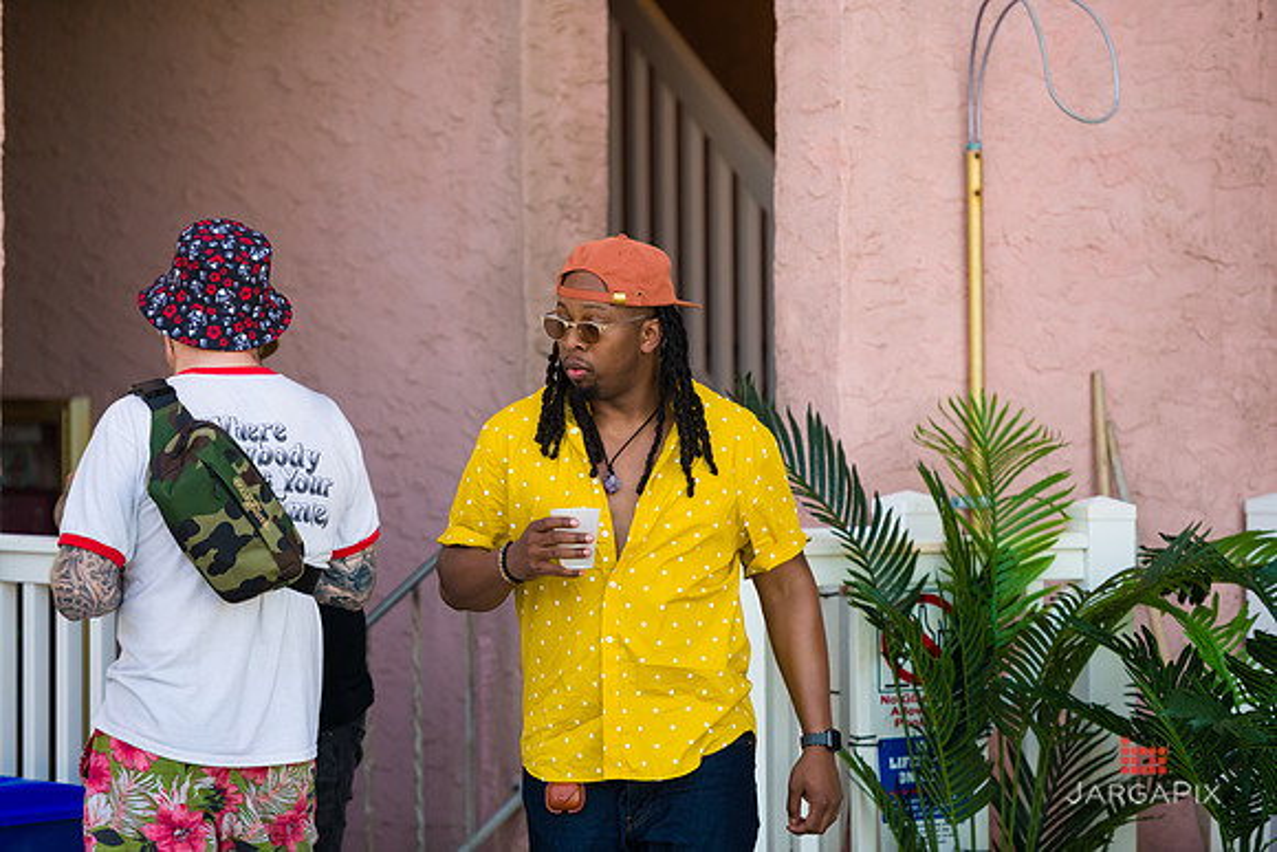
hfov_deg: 13.2
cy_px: 426
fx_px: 5499
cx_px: 638
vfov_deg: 8.9
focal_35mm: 155
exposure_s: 1/640
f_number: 3.2
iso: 640
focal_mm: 155
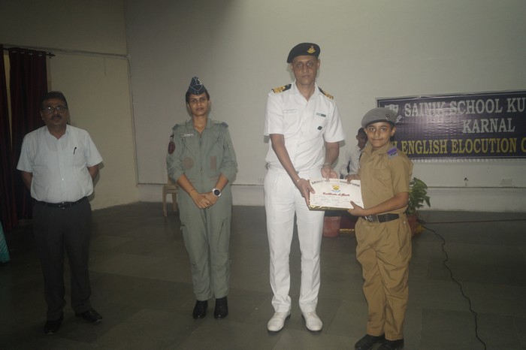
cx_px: 263
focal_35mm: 27
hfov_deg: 67.4
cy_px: 175
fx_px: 394
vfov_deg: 47.9
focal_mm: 18
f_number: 3.5
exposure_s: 1/160
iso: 800
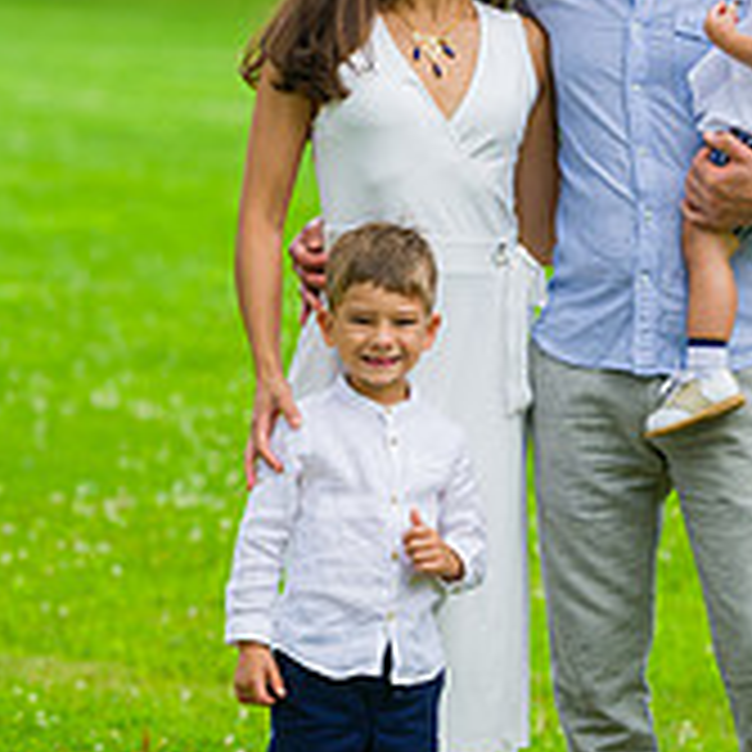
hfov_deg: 5.7
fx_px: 7595
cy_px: 167
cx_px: 585
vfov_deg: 5.7
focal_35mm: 309
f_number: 4
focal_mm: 135
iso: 200
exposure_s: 1/500
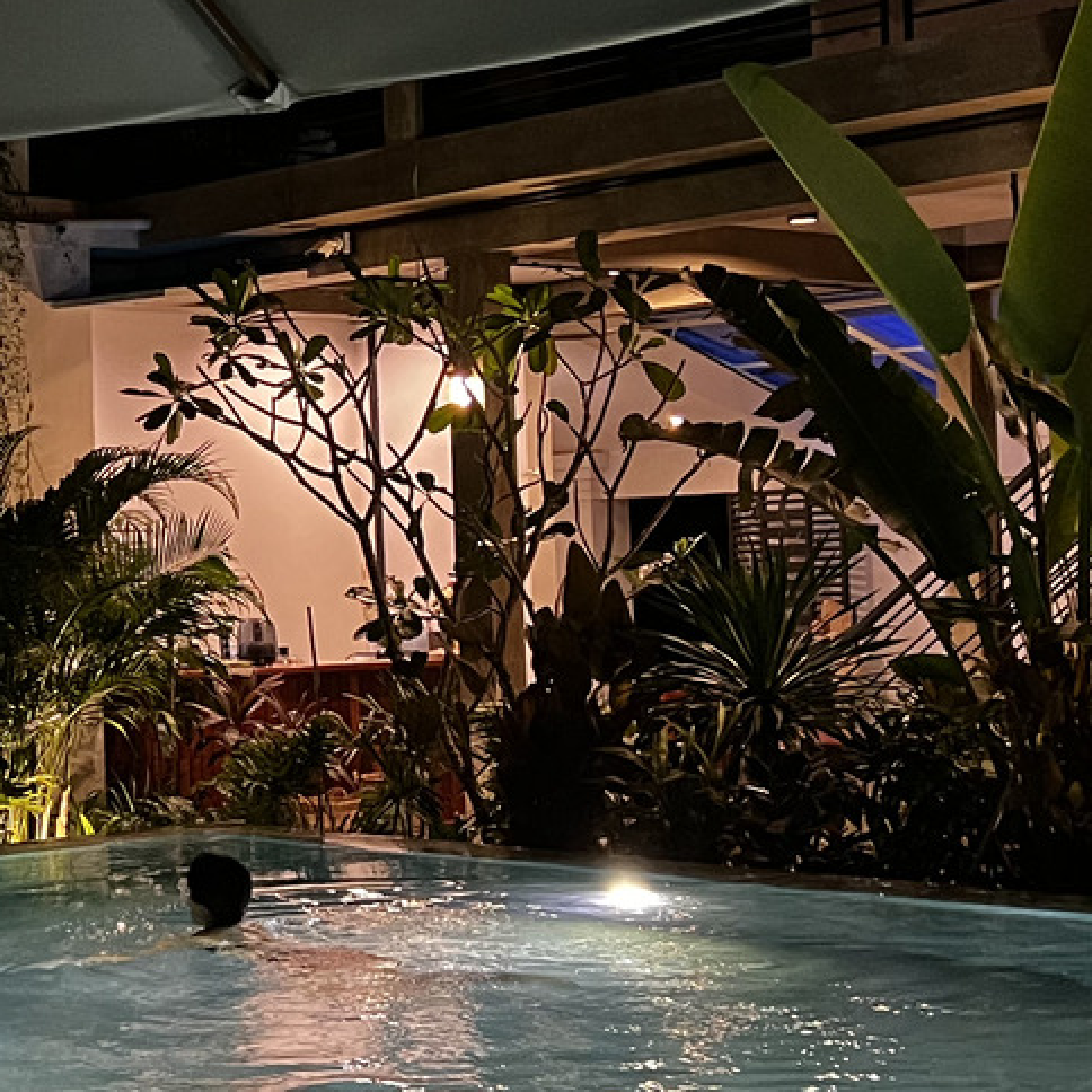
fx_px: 2712
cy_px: 467
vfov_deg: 22.7
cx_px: -9
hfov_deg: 21.9
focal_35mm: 76
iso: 640
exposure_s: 1/38
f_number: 1.5
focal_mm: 5.7
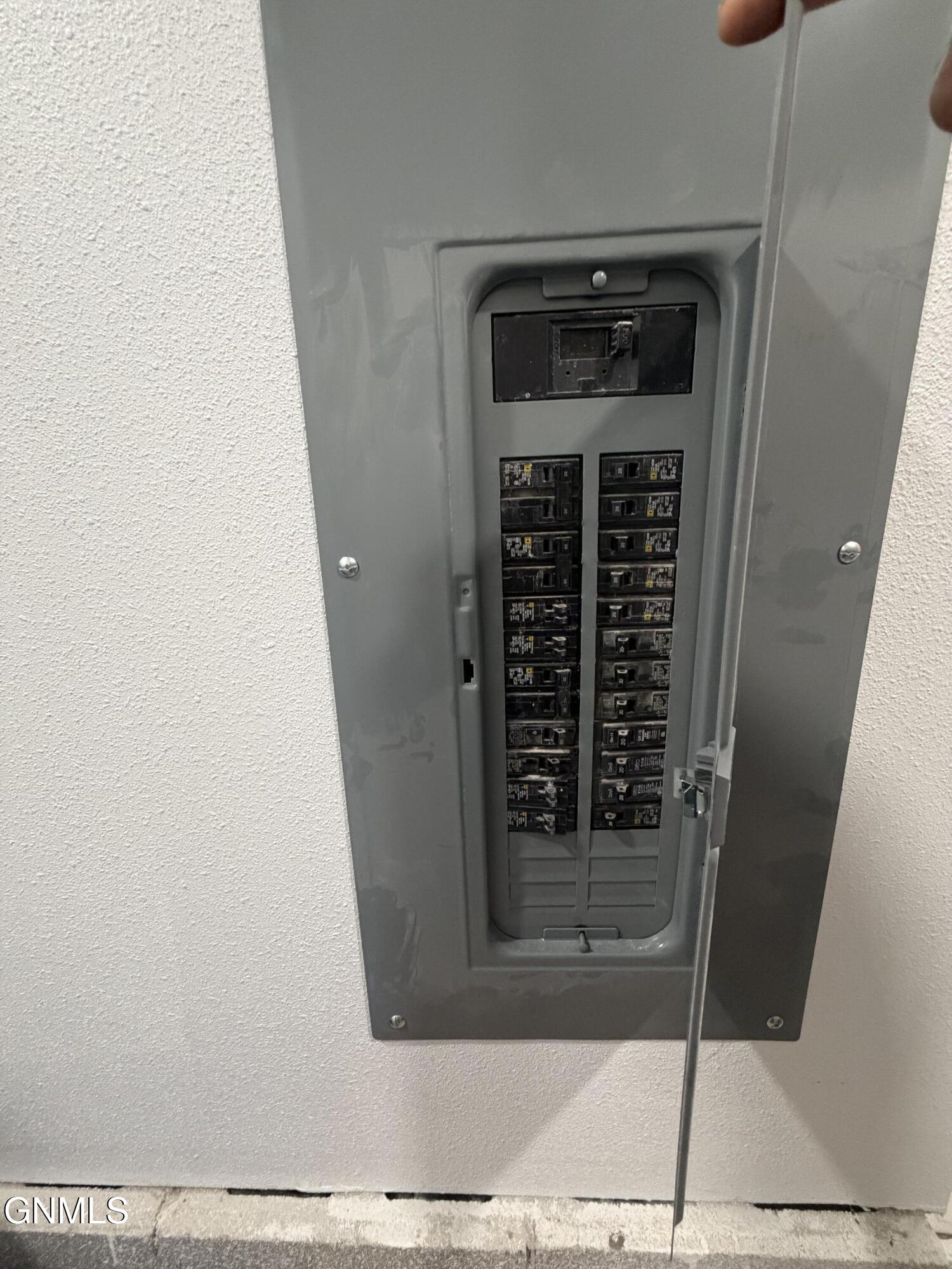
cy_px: 634
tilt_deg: -13.9
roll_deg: +1.0
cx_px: 476
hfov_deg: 85.7
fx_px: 513
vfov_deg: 102.1
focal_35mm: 14
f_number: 2.2
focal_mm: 2.22
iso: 400
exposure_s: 1/60
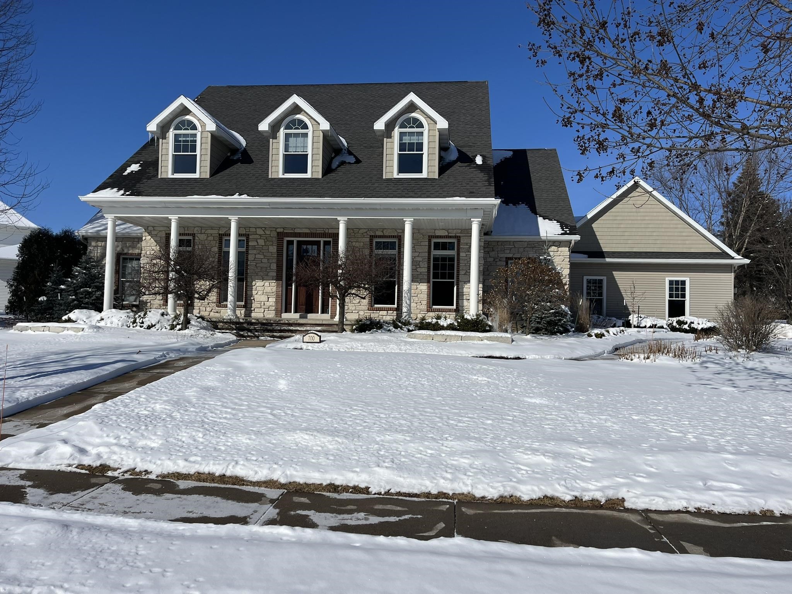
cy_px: 297
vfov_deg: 53.1
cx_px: 396
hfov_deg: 67.3
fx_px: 595
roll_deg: -0.8
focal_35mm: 26
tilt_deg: +2.5
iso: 50
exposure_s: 1/11905
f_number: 1.6
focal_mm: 5.1
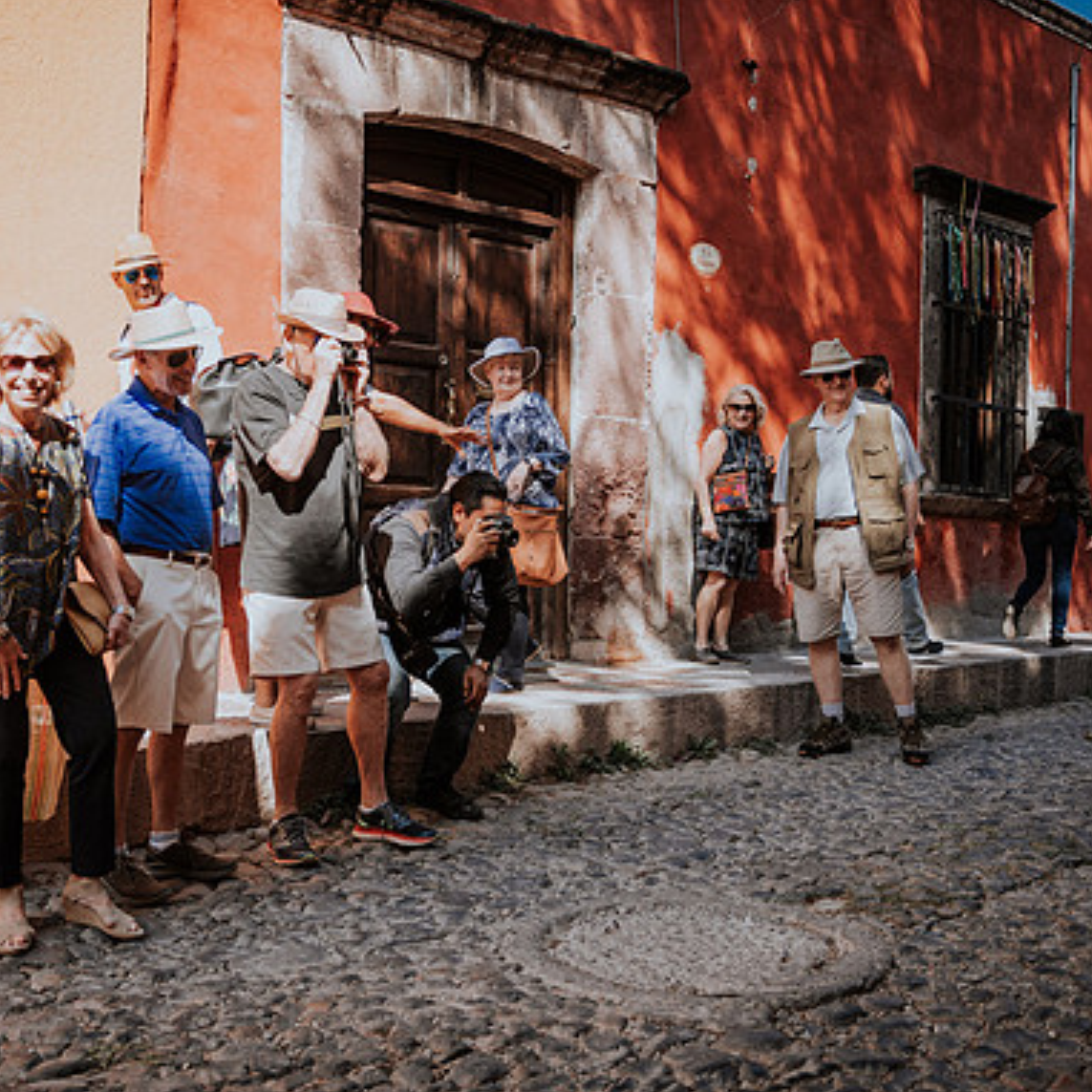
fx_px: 1285
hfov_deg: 45.7
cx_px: 424
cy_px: 549
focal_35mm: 36
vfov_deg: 46.0
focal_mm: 18
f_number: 1.8
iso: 100
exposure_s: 1/1600
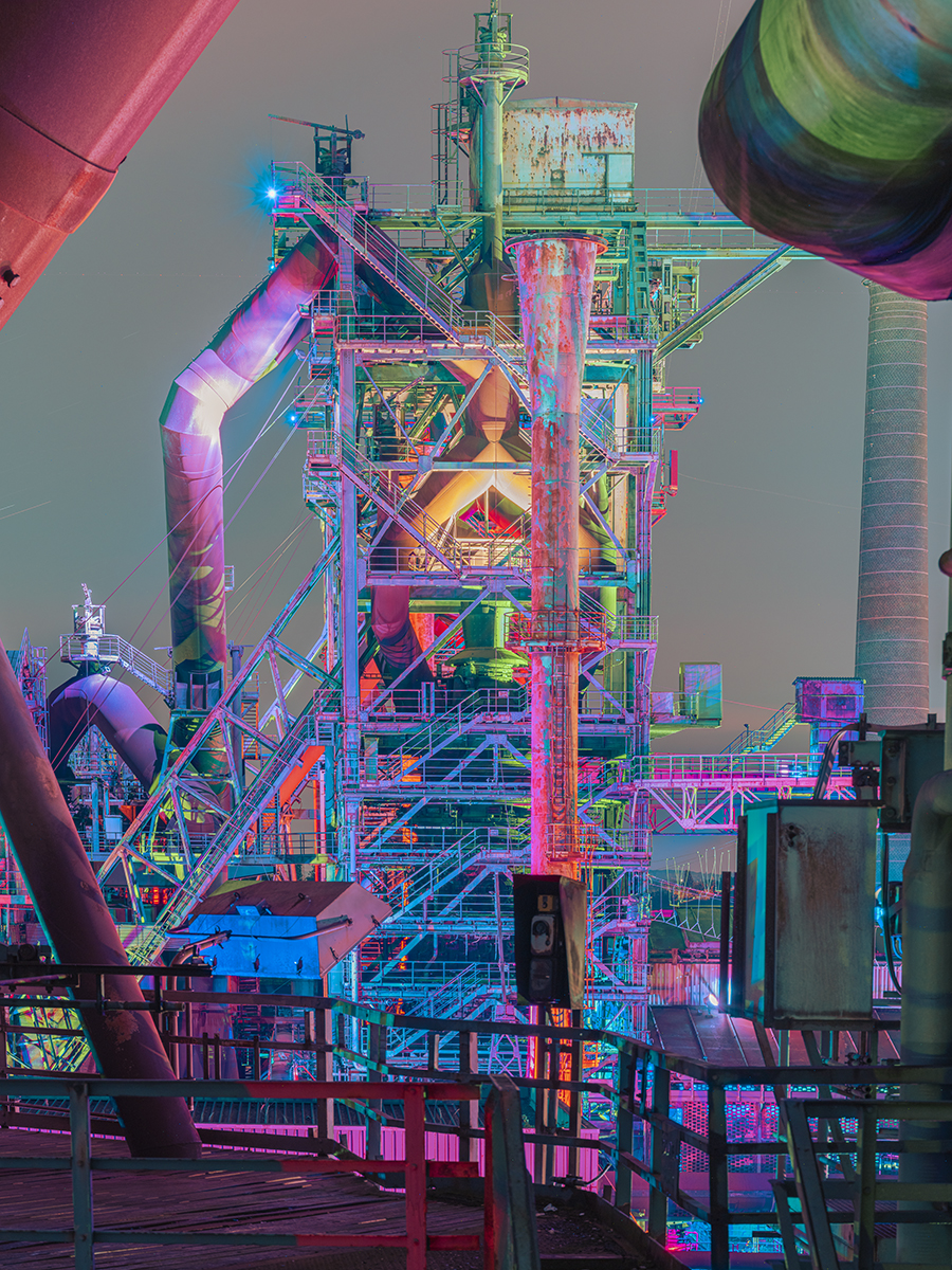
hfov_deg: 18.7
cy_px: 635
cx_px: 476
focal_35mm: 79
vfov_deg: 24.7
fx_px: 2897
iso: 100
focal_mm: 100
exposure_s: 480
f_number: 10
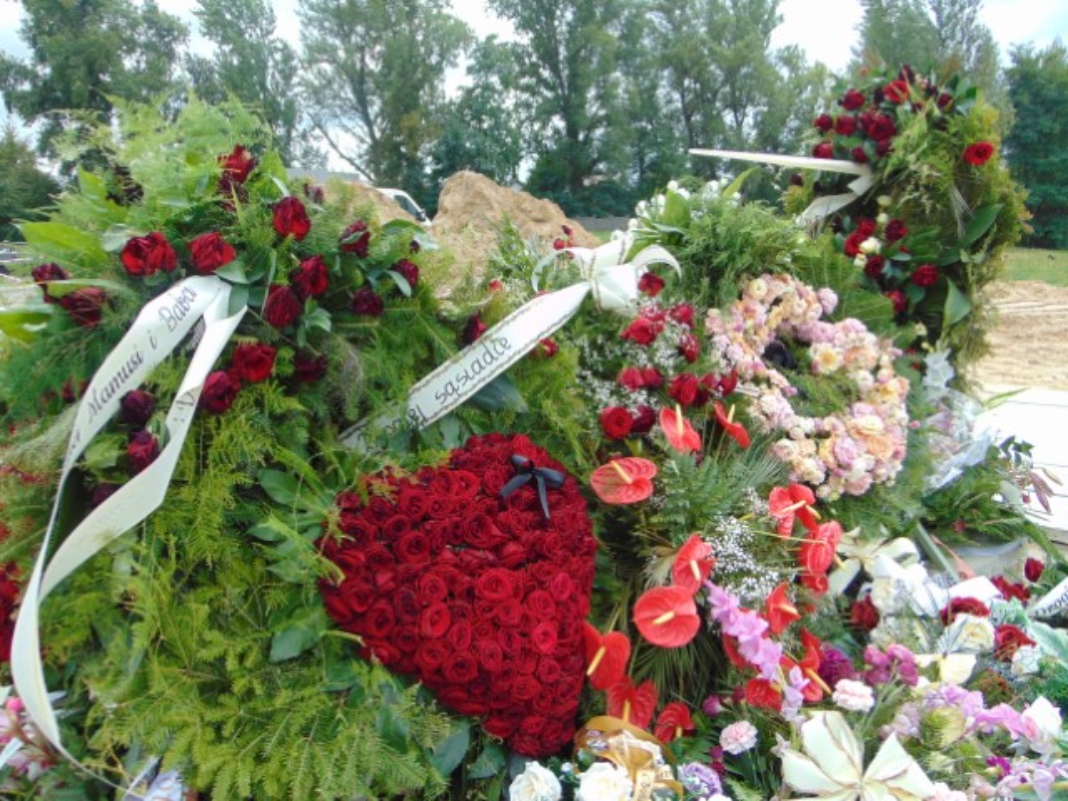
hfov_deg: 60.0
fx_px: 926
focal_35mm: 30
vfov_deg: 46.8
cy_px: 400
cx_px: 534
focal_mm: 5.4
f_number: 3.1
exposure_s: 1/400
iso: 80
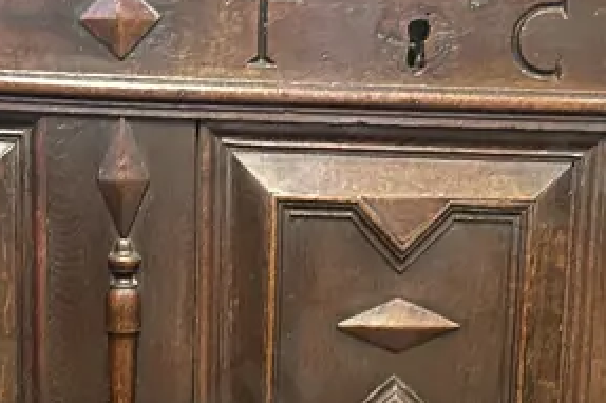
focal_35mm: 89
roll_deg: -2.7
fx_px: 1497
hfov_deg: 22.8
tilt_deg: -11.9
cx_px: 361
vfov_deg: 15.2
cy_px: 323
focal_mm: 6.86
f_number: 1.78
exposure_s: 1/50
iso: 500
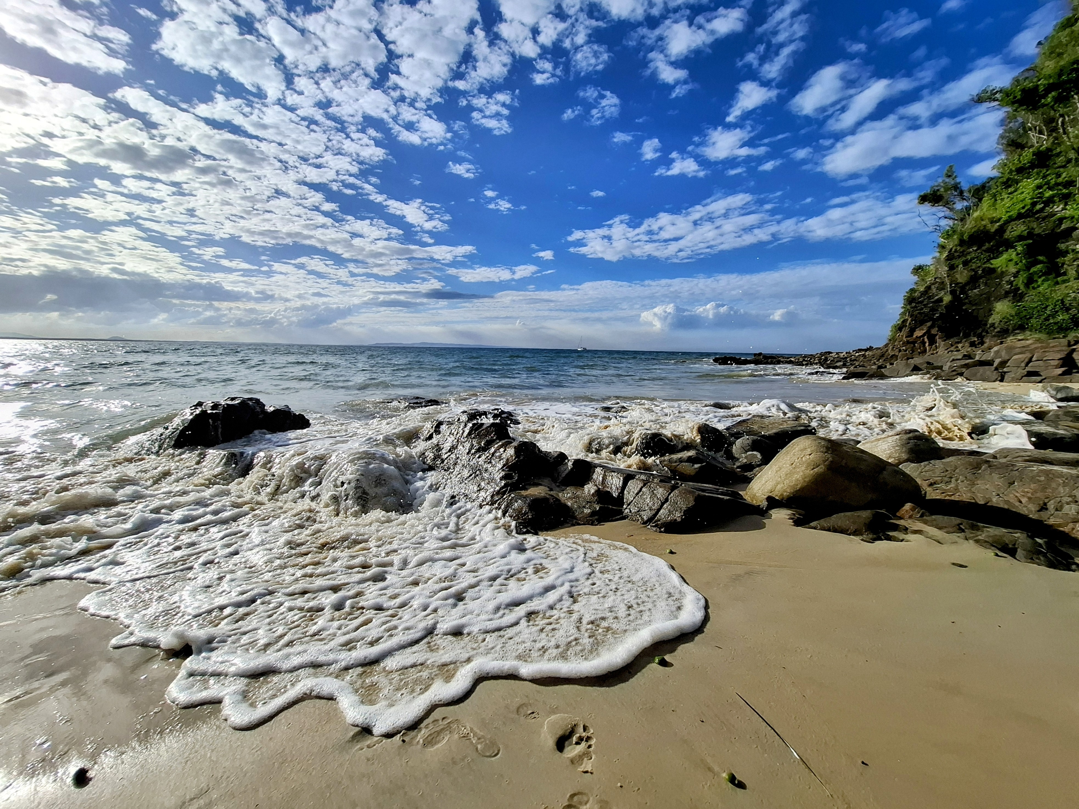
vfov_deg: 89.9
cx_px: 540
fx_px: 405
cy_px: 404
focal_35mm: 13
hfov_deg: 106.2
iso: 40
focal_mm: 1.74
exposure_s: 1/3413
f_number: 2.2
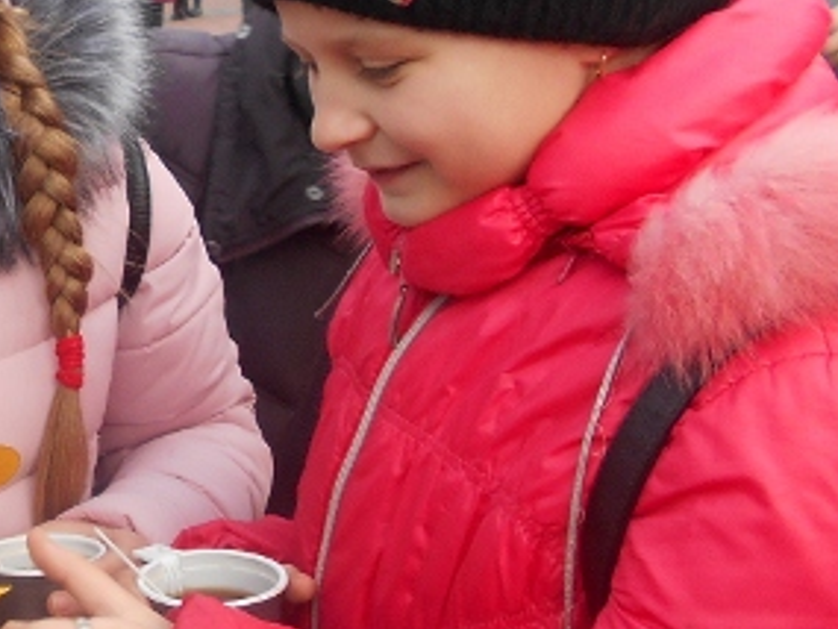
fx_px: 1768
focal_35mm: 73
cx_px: -247
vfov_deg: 20.2
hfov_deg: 23.6
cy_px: 291
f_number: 3.2
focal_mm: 4.6
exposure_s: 1/160
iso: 80
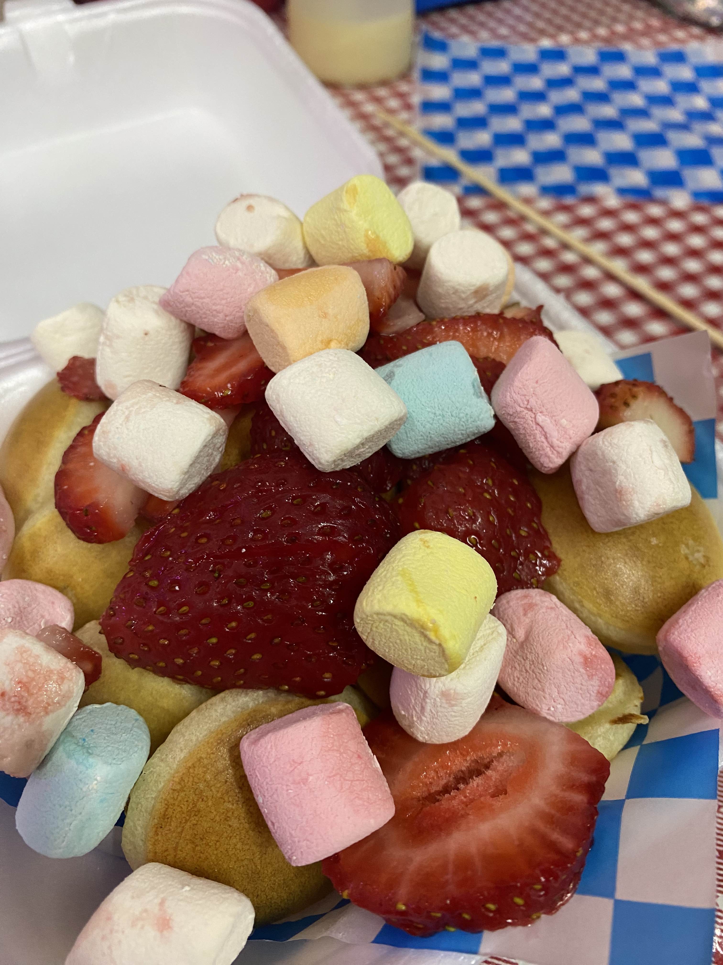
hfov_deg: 53.1
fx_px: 724
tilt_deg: -47.9
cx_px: 362
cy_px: 482
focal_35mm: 26
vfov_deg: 67.3
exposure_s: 1/60
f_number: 1.8
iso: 160
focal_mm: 4.25
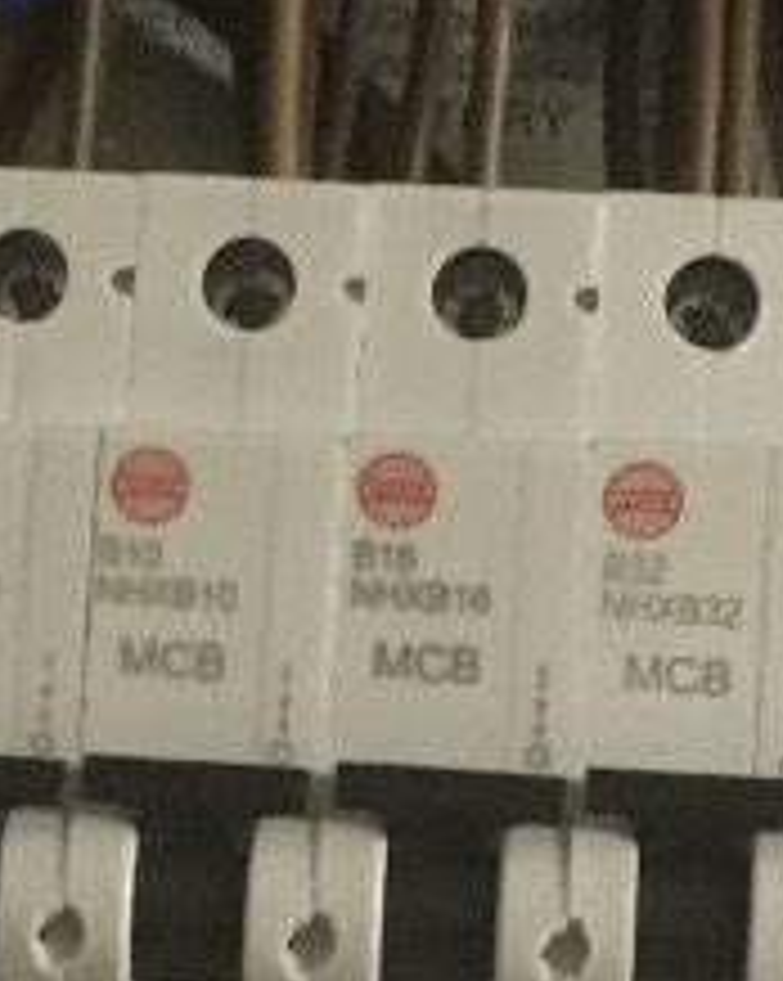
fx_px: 4525
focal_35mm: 156
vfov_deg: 12.4
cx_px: 135
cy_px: 567
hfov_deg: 9.9
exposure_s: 1/17
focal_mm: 4.15
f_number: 2.2
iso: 400
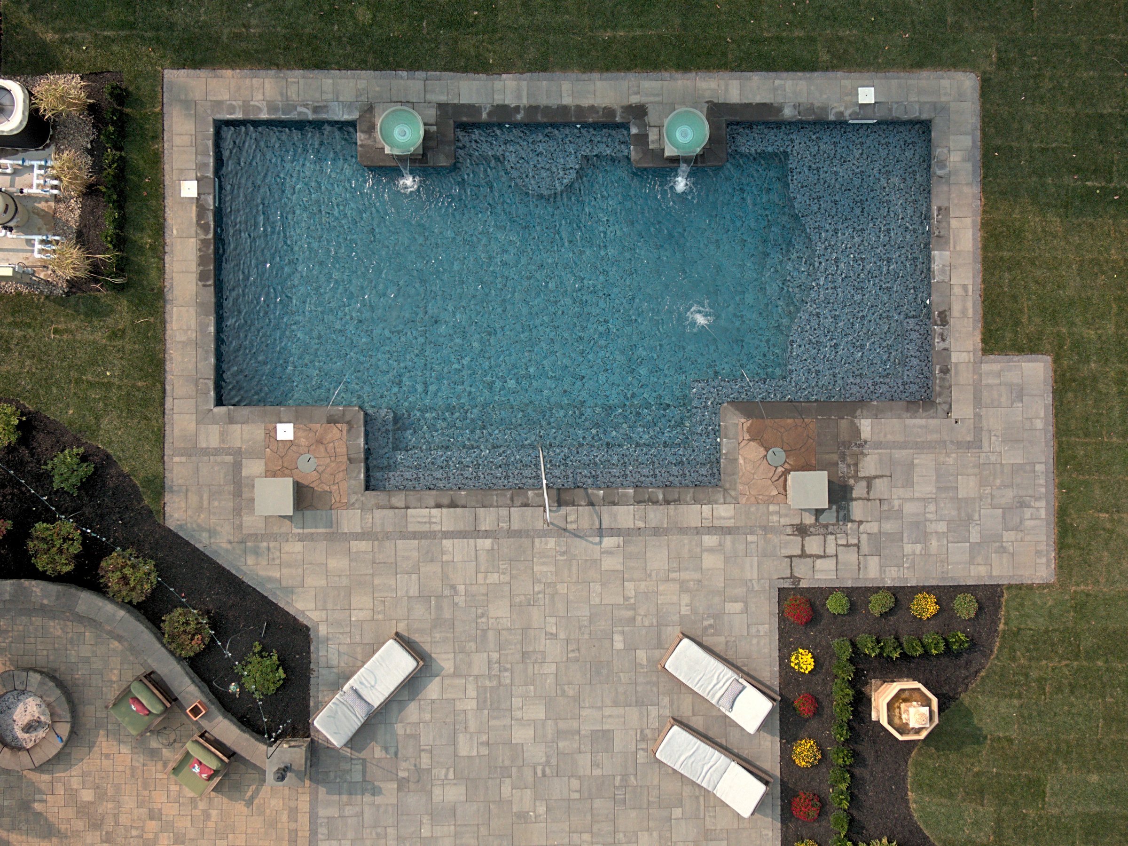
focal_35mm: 36
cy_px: 423
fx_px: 1173
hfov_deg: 51.4
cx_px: 564
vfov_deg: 39.6
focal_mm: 6.08
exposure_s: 1/40
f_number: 3.3
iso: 100
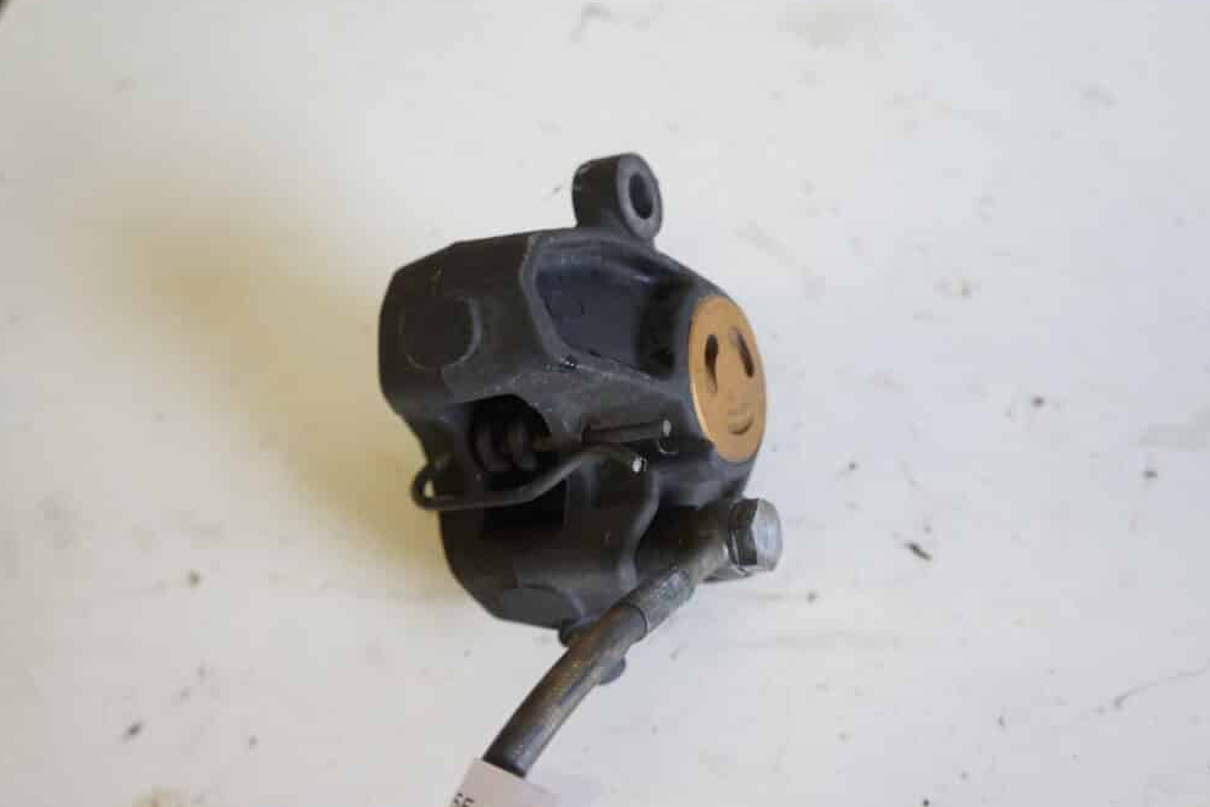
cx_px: 601
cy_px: 400
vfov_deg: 42.3
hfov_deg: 60.3
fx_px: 1042
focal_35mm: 31
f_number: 4
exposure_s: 1/60
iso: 800
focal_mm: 20
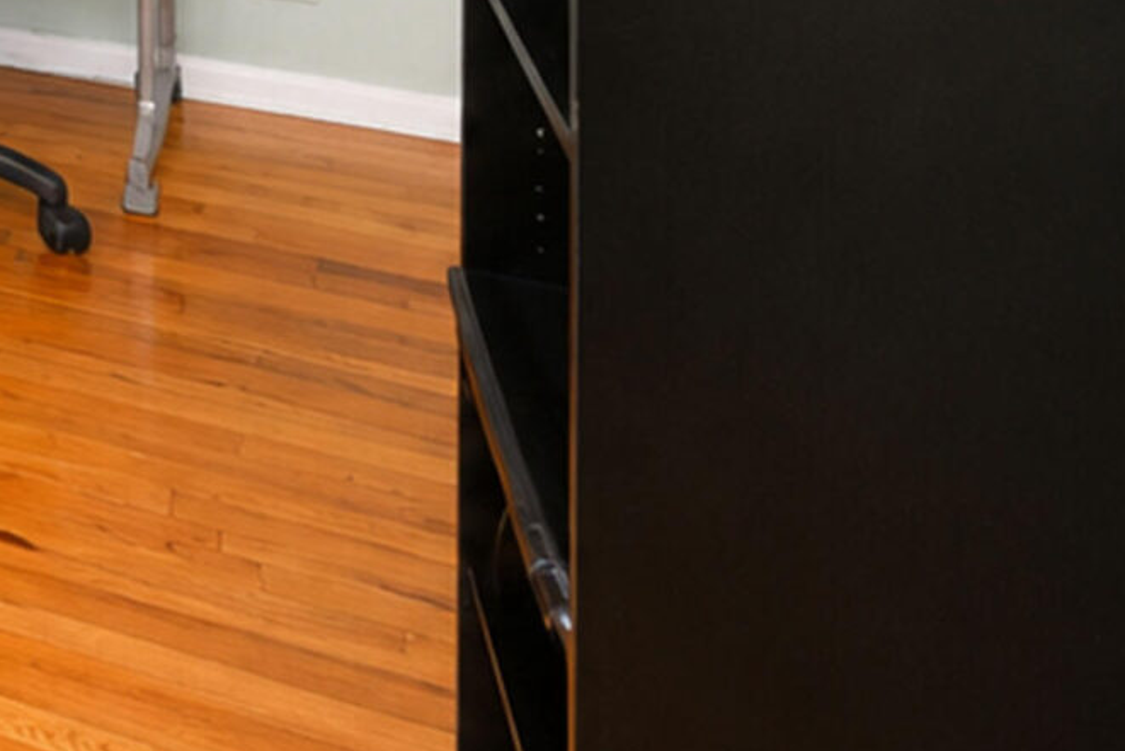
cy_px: -554
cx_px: -1035
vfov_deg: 17.6
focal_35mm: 64
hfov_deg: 19.8
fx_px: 1998
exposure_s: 1/60
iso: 64
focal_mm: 16.5
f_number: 5.6
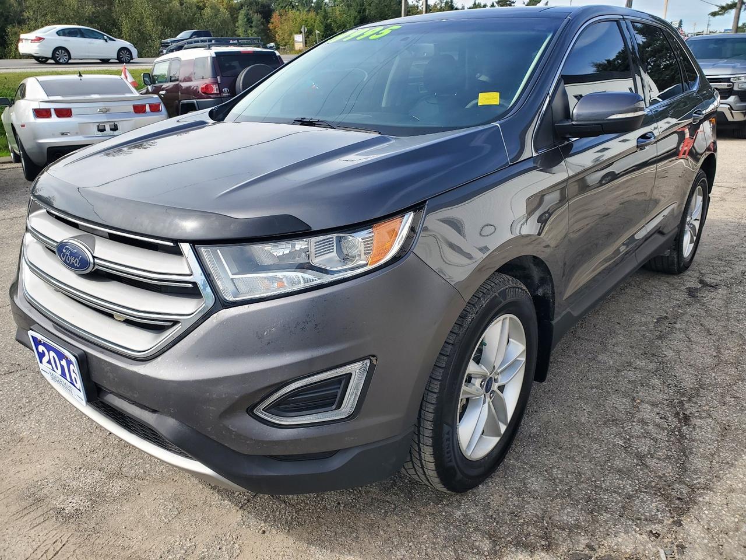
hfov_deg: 67.3
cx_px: 373
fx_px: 560
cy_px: 280
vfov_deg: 53.1
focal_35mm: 26
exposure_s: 1/526
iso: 50
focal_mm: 4.3
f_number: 2.4
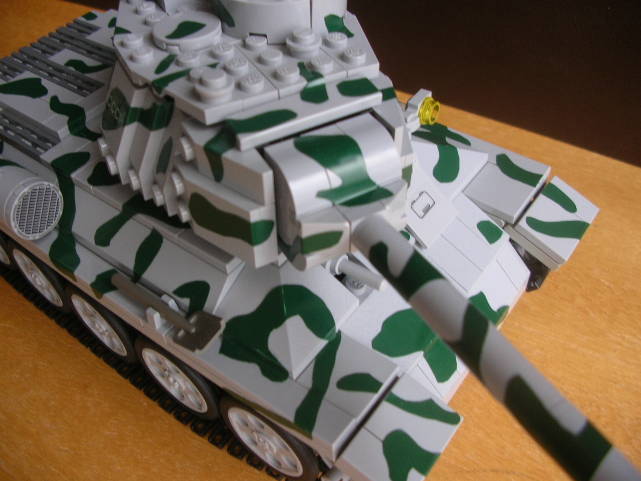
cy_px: 240
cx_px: 320
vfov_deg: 40.7
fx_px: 648
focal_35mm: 35
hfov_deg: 52.6
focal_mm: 5.8
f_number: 2.8
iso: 50
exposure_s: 1/26
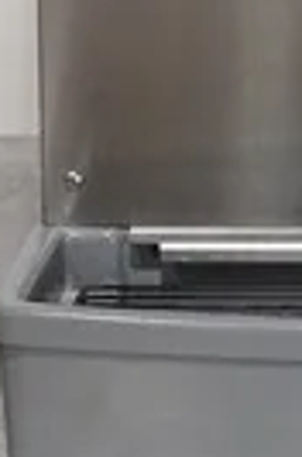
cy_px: -581
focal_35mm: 260
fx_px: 3289
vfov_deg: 7.5
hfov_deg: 5.2
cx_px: 518
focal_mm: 17.19
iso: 1000
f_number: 4
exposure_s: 1/50
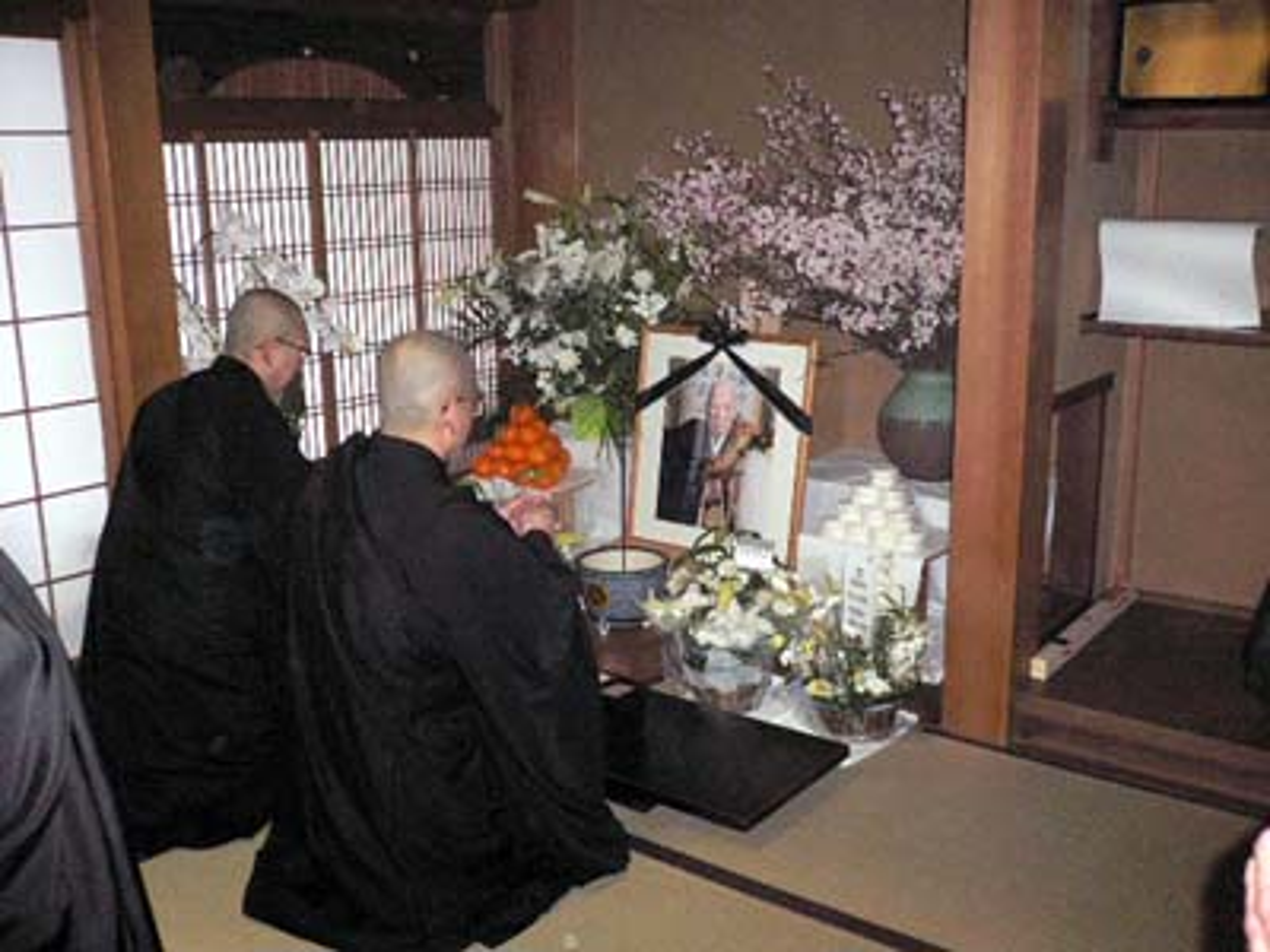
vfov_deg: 40.7
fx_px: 1284
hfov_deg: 52.6
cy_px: 476
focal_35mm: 35
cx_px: 635
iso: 400
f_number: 2.8
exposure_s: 1/60
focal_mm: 5.8
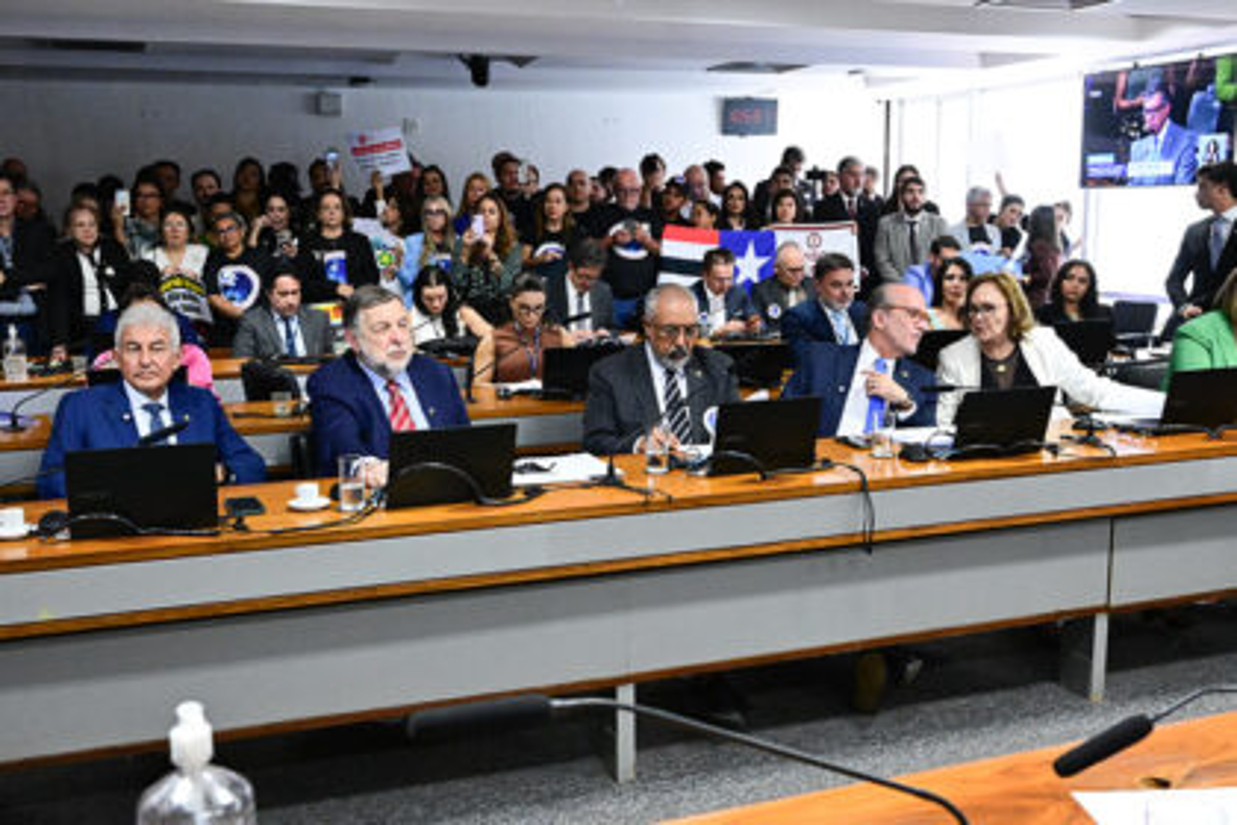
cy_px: 412
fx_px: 1237
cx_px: 618
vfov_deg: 36.9
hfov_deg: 53.1
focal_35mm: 36
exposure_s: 1/200
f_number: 4.5
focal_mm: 24
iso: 5000
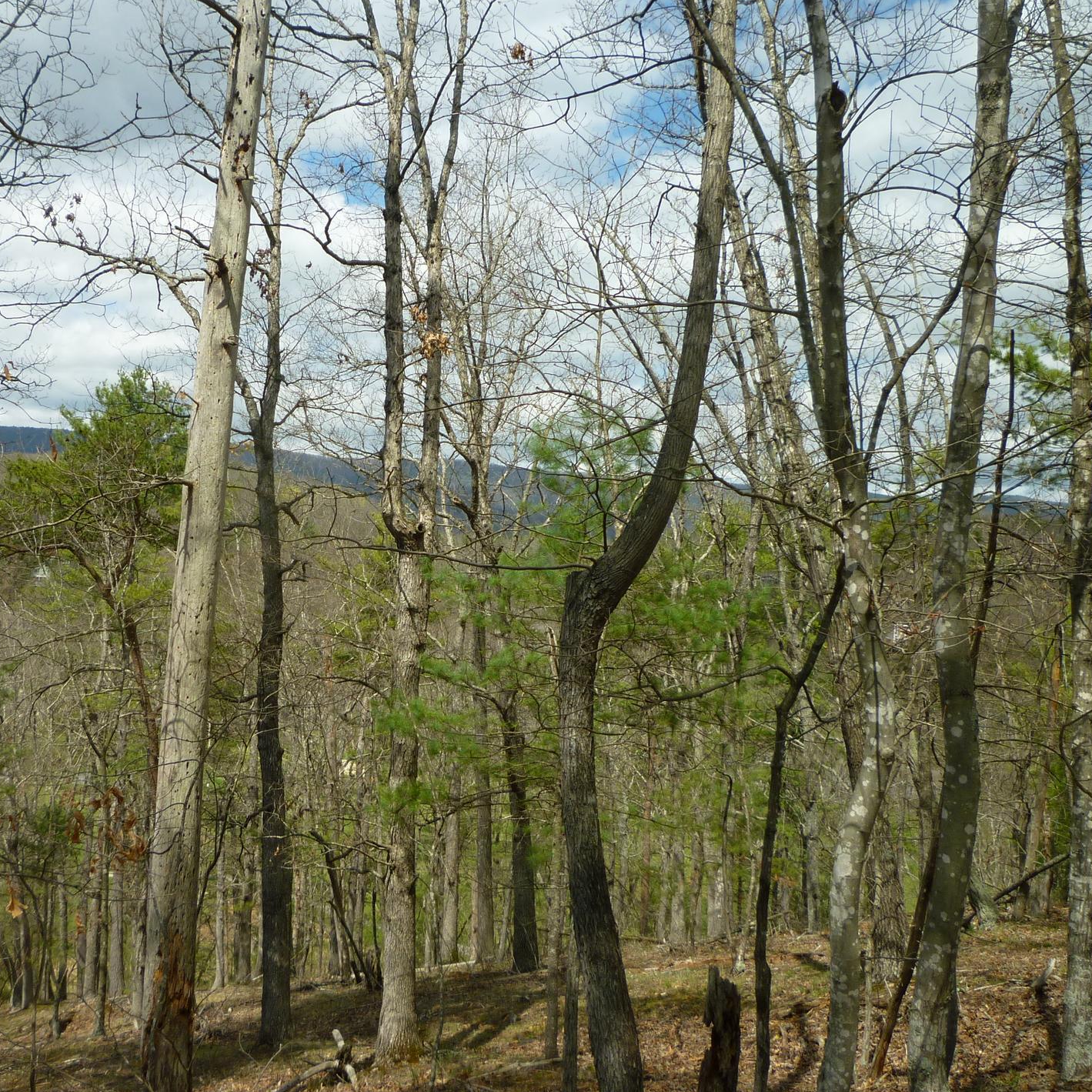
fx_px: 1321
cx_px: 369
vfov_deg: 44.9
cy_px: 540
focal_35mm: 37
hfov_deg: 44.3
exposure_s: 1/500
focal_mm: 5.2
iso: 80
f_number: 4
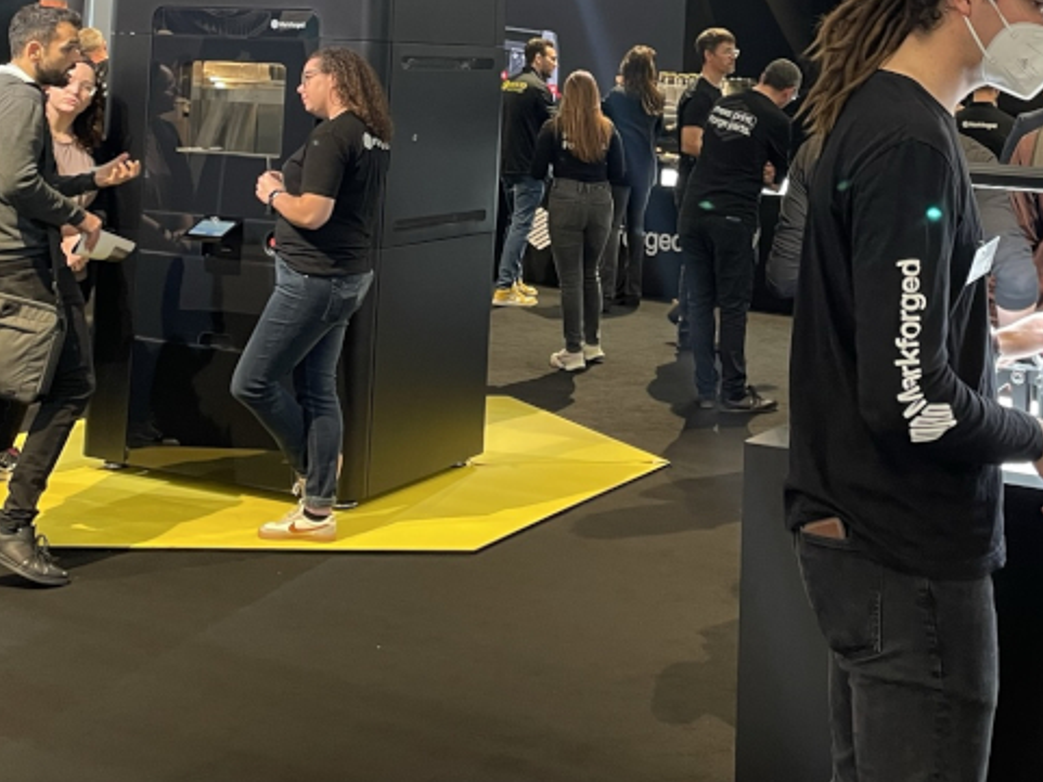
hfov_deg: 35.2
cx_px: 698
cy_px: -28
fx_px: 1627
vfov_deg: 25.5
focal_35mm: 54
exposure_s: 1/50
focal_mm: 4.2
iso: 100
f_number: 1.6
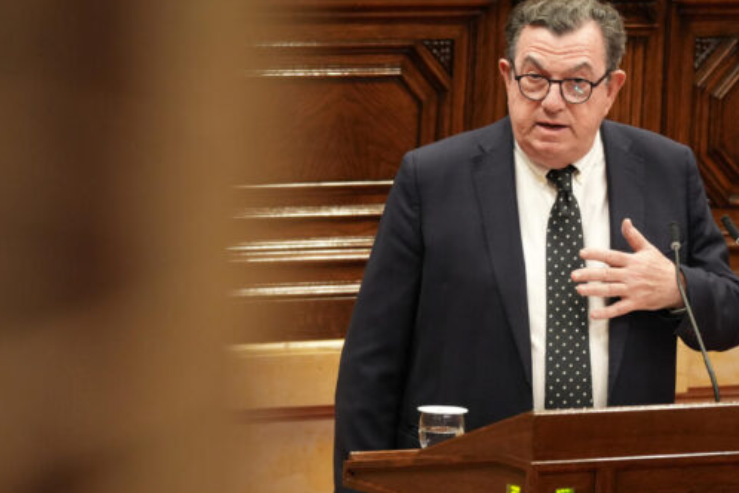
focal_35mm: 265
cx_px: 367
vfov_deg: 5.2
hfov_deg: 7.8
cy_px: 276
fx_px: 5439
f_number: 4
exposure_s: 1/160
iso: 4000
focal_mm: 200
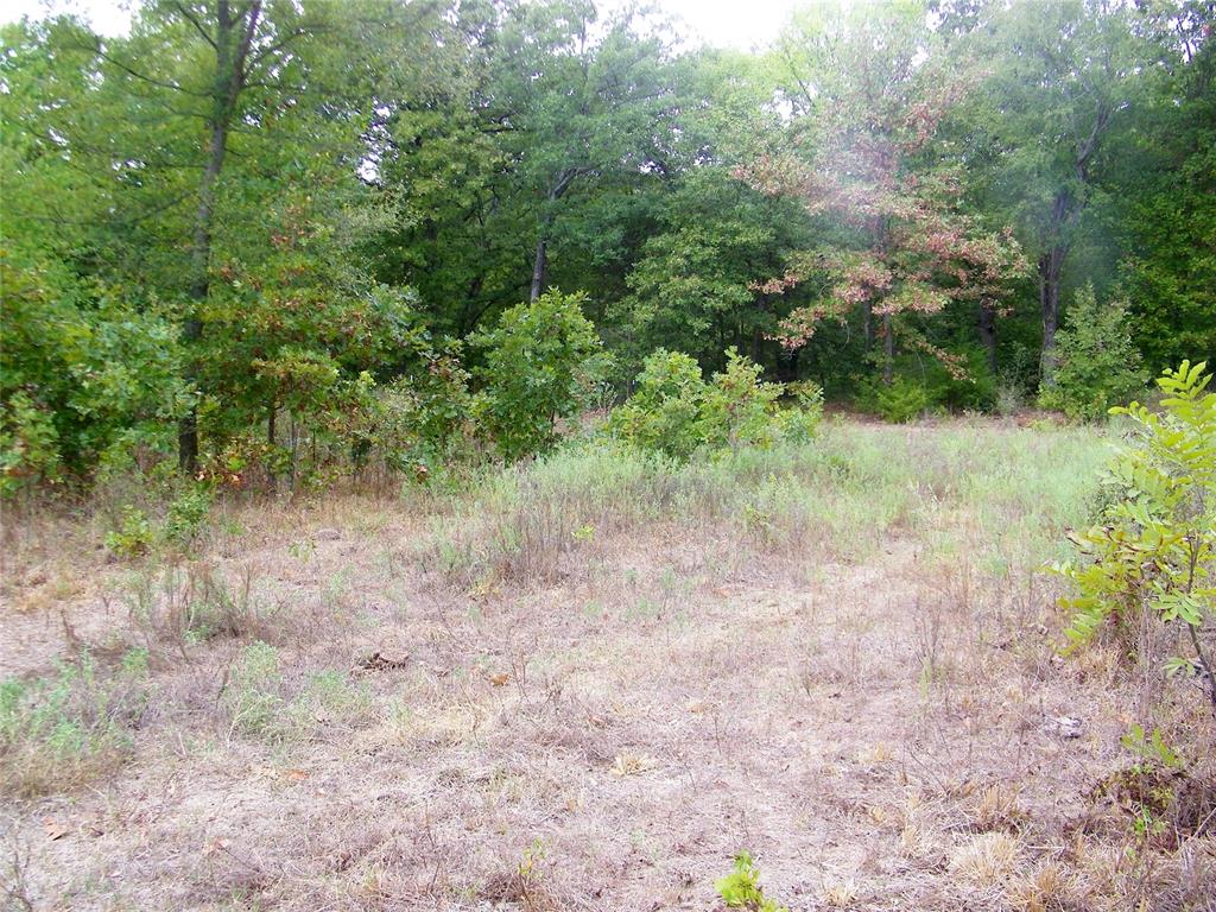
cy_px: 456
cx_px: 608
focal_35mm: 32
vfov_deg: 44.2
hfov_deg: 56.8
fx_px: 1124
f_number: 3.6
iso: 80
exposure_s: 1/100
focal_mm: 5.8
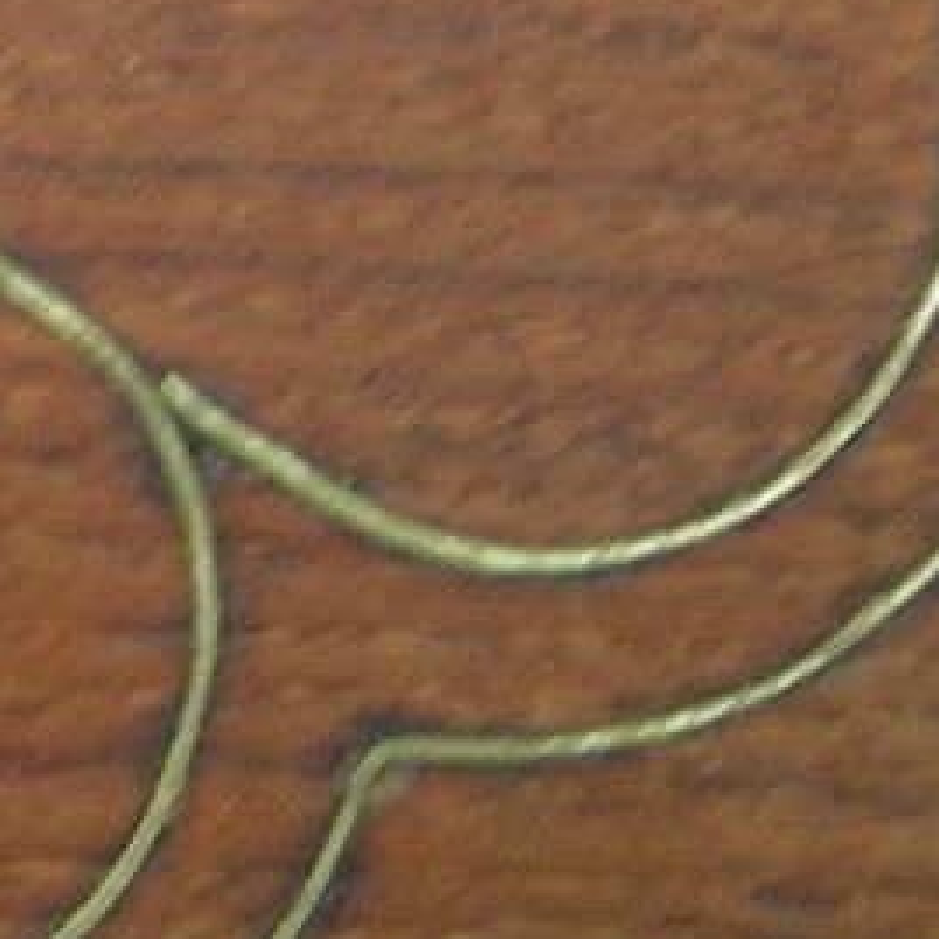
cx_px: -1212
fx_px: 8900
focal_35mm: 290
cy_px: -144
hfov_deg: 5.8
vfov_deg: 6.0
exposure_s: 1/21.4
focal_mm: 9.1
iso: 64
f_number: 2.9
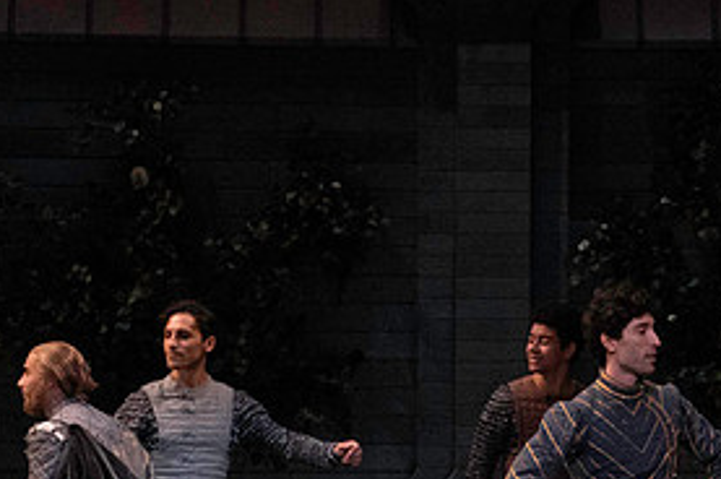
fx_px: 7722
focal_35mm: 386
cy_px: 459
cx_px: 554
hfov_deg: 5.3
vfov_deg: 3.5
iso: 16000
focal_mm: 184
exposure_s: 1/400
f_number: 11
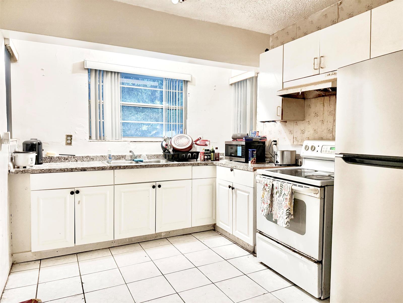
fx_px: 279
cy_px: 152
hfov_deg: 71.6
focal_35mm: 24
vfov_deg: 56.8
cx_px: 202
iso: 500
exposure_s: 1/60
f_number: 1.78
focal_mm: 6.76
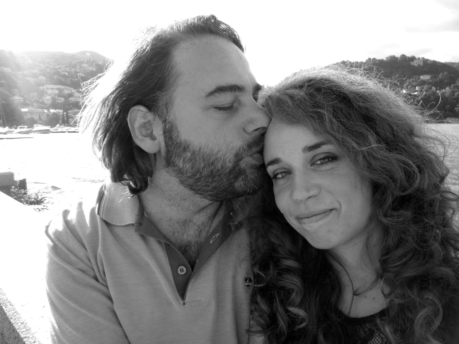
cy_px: 172
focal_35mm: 30
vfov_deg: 46.8
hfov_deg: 60.0
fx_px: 398
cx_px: 230
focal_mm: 5.2
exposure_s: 1/200
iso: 100
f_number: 4
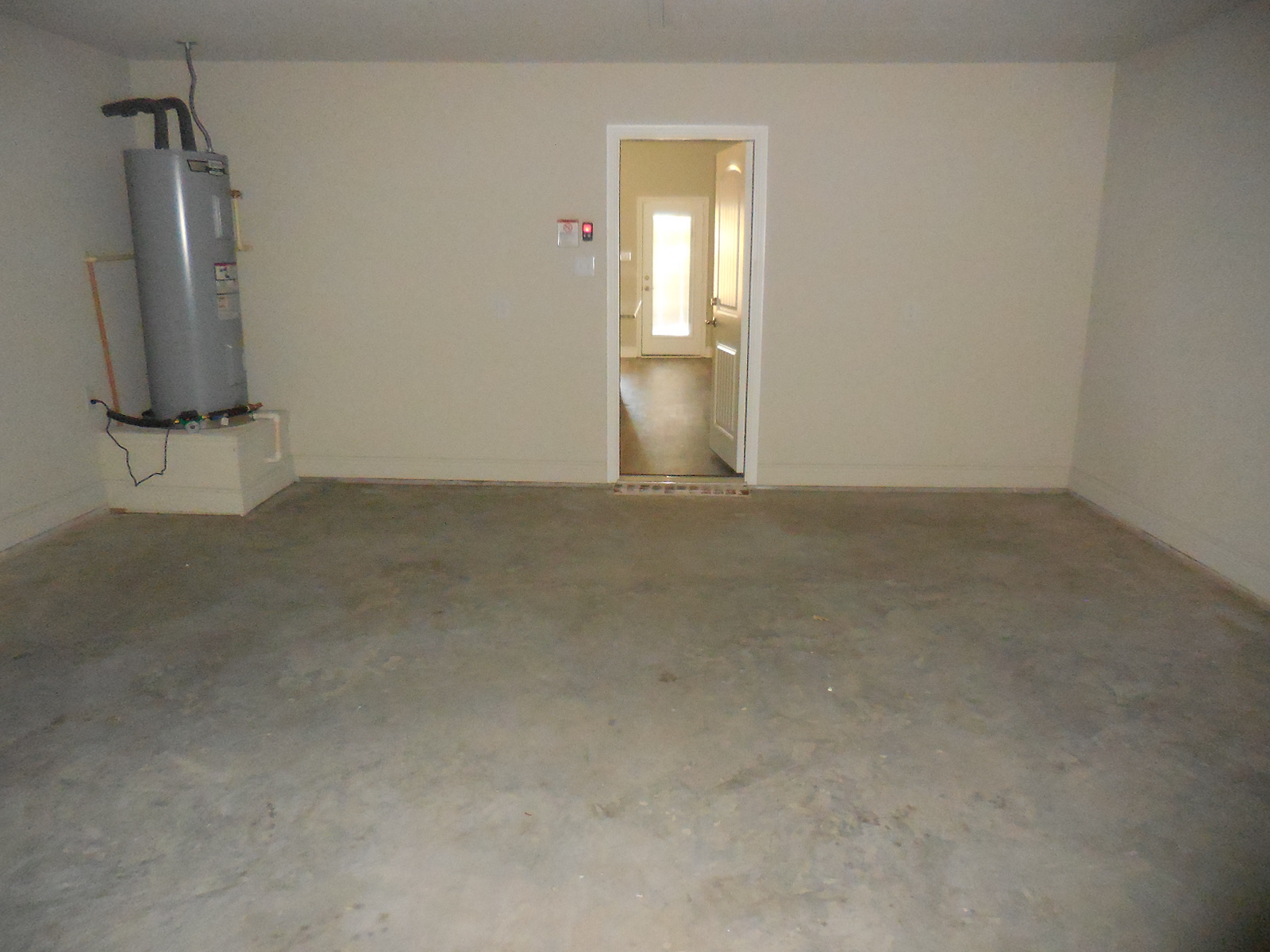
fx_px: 917
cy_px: 476
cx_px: 635
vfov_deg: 54.9
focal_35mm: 25
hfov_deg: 69.4
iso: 1100
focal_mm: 4.5
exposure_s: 1/25
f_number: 3.3
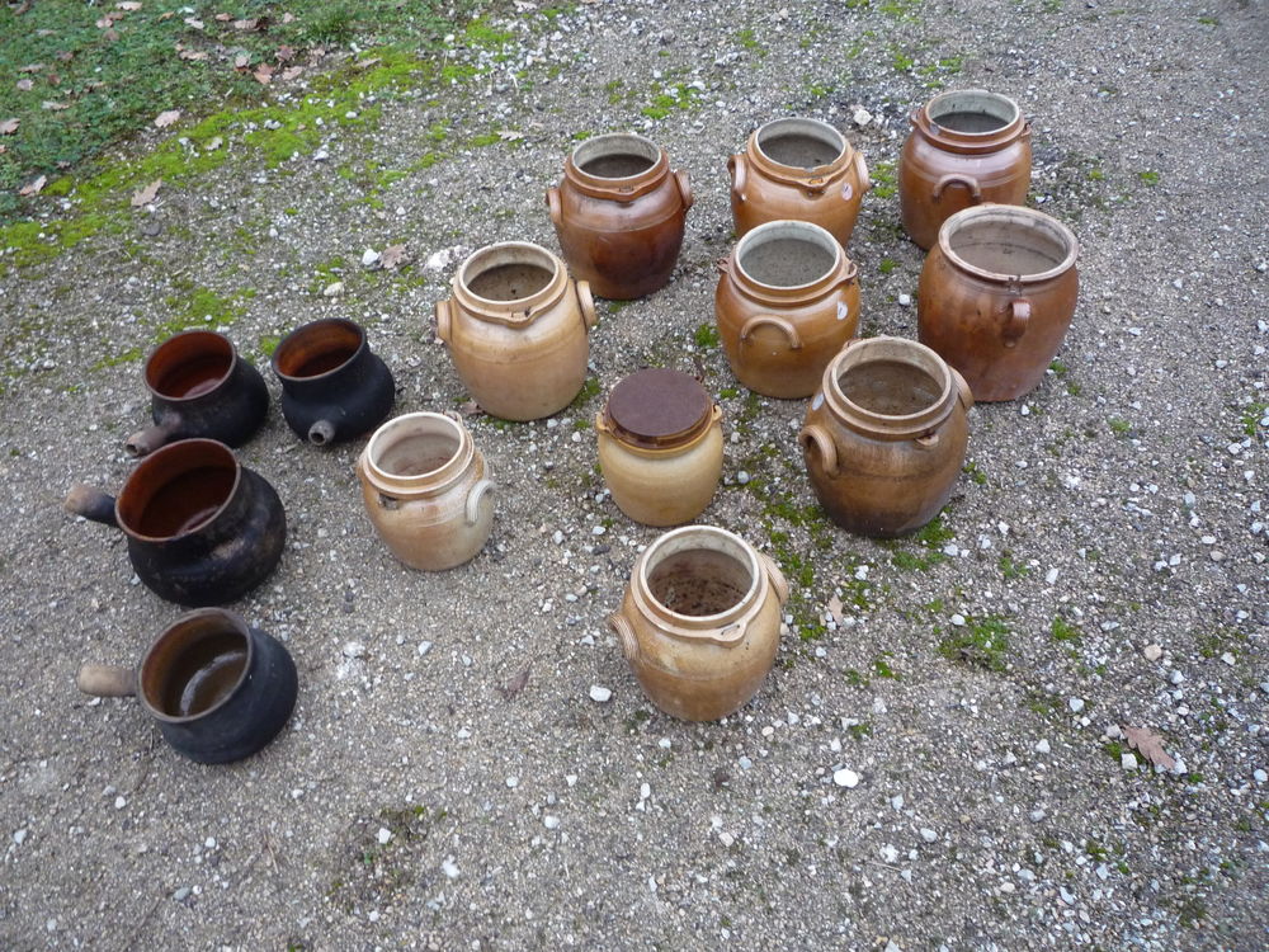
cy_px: 476
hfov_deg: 60.0
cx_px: 634
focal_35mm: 30
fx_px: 1100
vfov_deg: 46.8
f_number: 3.3
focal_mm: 5.2
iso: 250
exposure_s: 1/30
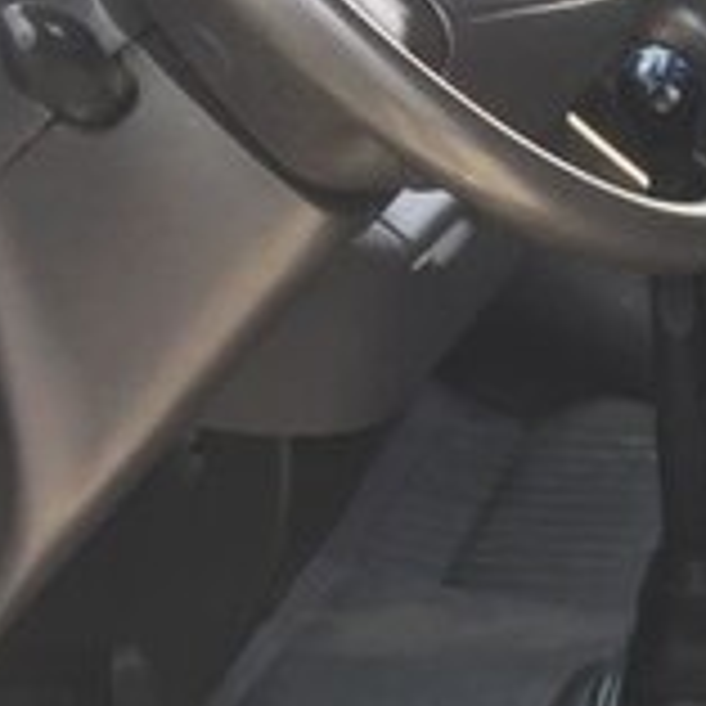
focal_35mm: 108
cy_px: -52
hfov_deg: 14.4
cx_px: 1241
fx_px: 2492
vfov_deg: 15.7
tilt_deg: -14.6
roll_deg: -0.6
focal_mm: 4.15
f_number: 2.2
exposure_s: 1/165
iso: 32
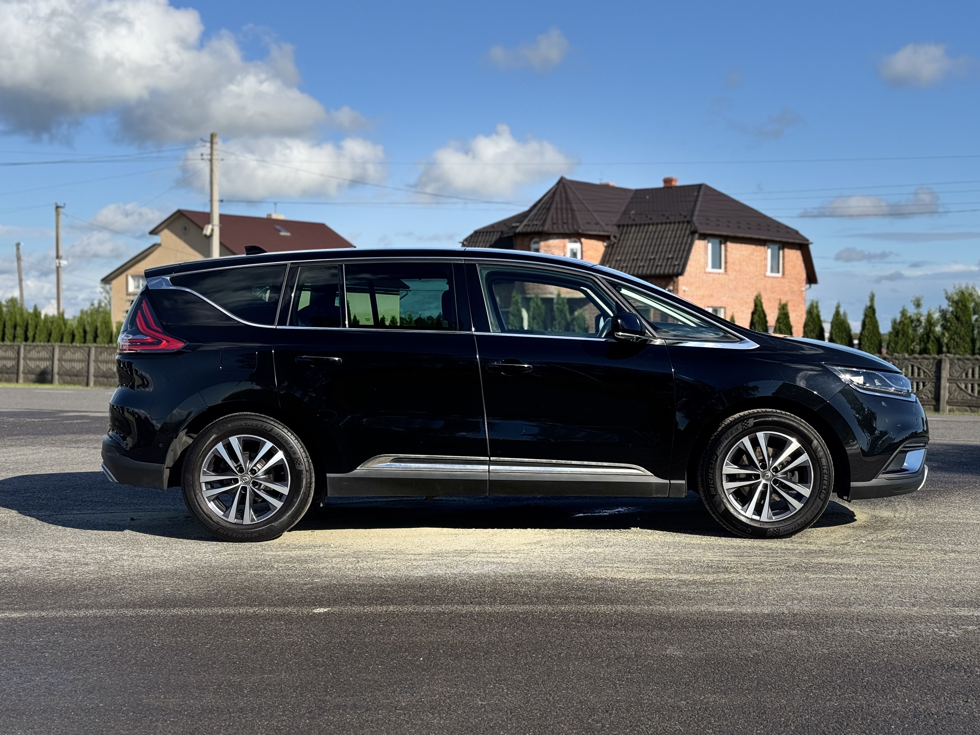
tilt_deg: -0.3
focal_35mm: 51
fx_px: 1444
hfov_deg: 37.5
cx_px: 507
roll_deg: +0.0
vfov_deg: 28.6
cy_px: 349
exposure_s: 1/4310
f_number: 1.78
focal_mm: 6.76
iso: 64
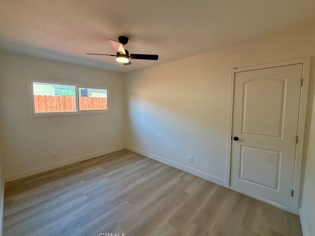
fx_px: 136
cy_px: 115
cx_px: 148
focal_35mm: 15
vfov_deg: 81.7
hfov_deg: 98.1
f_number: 2.2
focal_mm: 2.22
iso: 100
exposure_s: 1/100
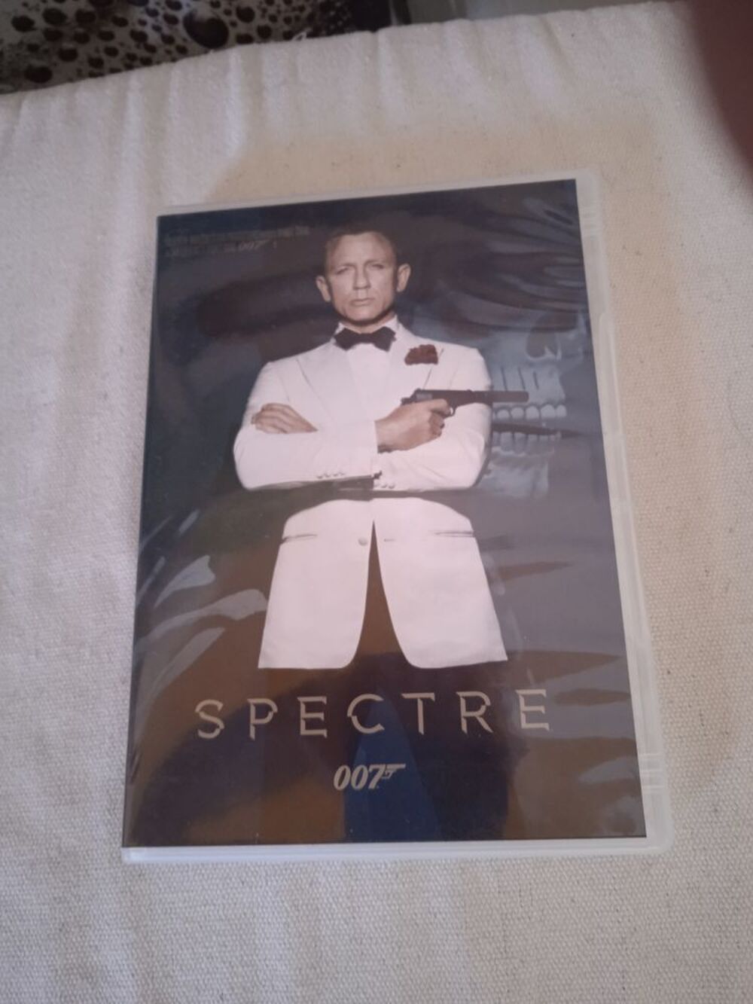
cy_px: 502
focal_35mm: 28
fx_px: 812
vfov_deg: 63.4
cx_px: 376
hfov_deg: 49.8
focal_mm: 3.43
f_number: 2.2
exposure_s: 1/25
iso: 837
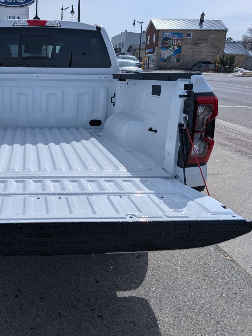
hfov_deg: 42.0
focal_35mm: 32
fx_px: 311
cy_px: 168
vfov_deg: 56.8
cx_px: 48
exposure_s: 1/2299
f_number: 1.68
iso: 21
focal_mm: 6.9
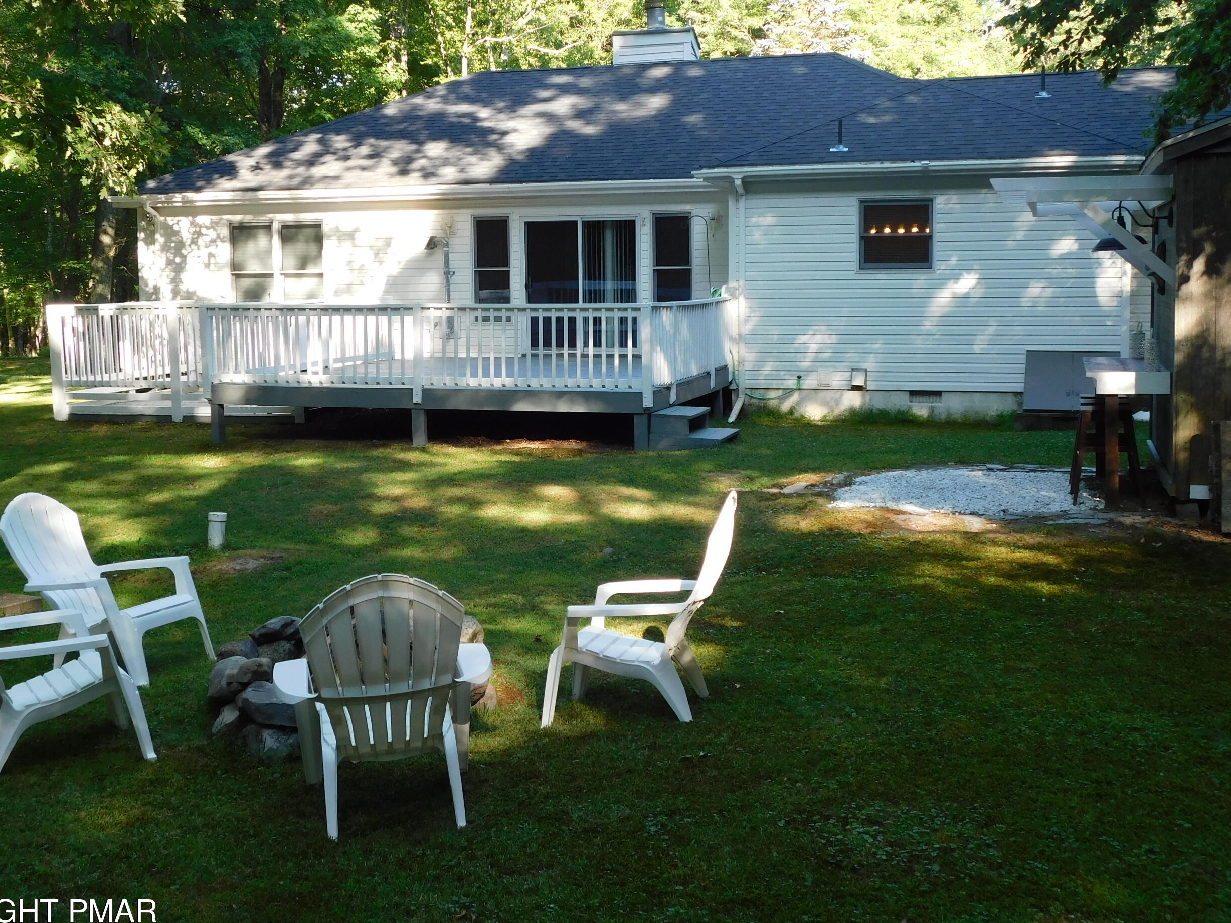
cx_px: 520
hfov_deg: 42.8
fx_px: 1565
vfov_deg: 32.8
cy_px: 399
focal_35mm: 44
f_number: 3.5
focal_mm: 6.3
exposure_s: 1/100
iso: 125
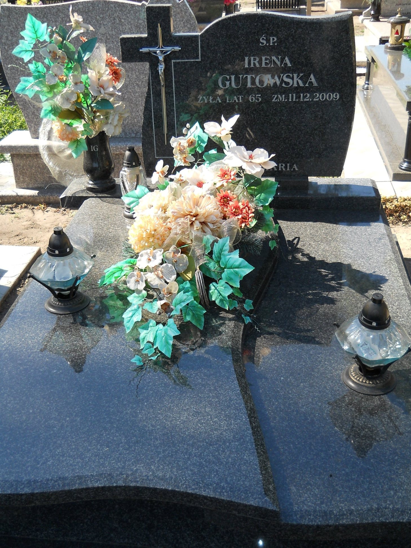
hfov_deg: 35.1
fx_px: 649
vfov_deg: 45.8
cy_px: 274
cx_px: 206
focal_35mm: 41
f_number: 3.1
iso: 80
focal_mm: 6.72
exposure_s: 1/320
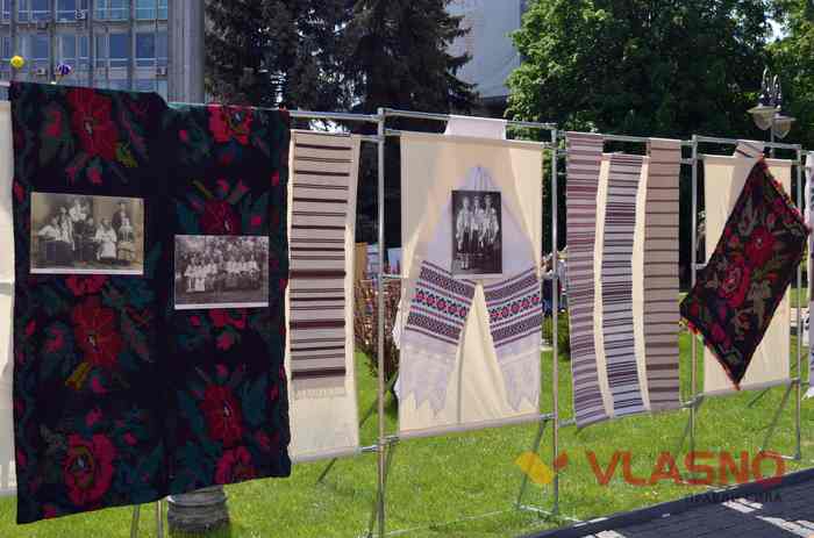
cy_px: 269
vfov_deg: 30.7
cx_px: 407
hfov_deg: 45.1
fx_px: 981
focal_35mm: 44
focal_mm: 29
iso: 100
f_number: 8
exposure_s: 1/200
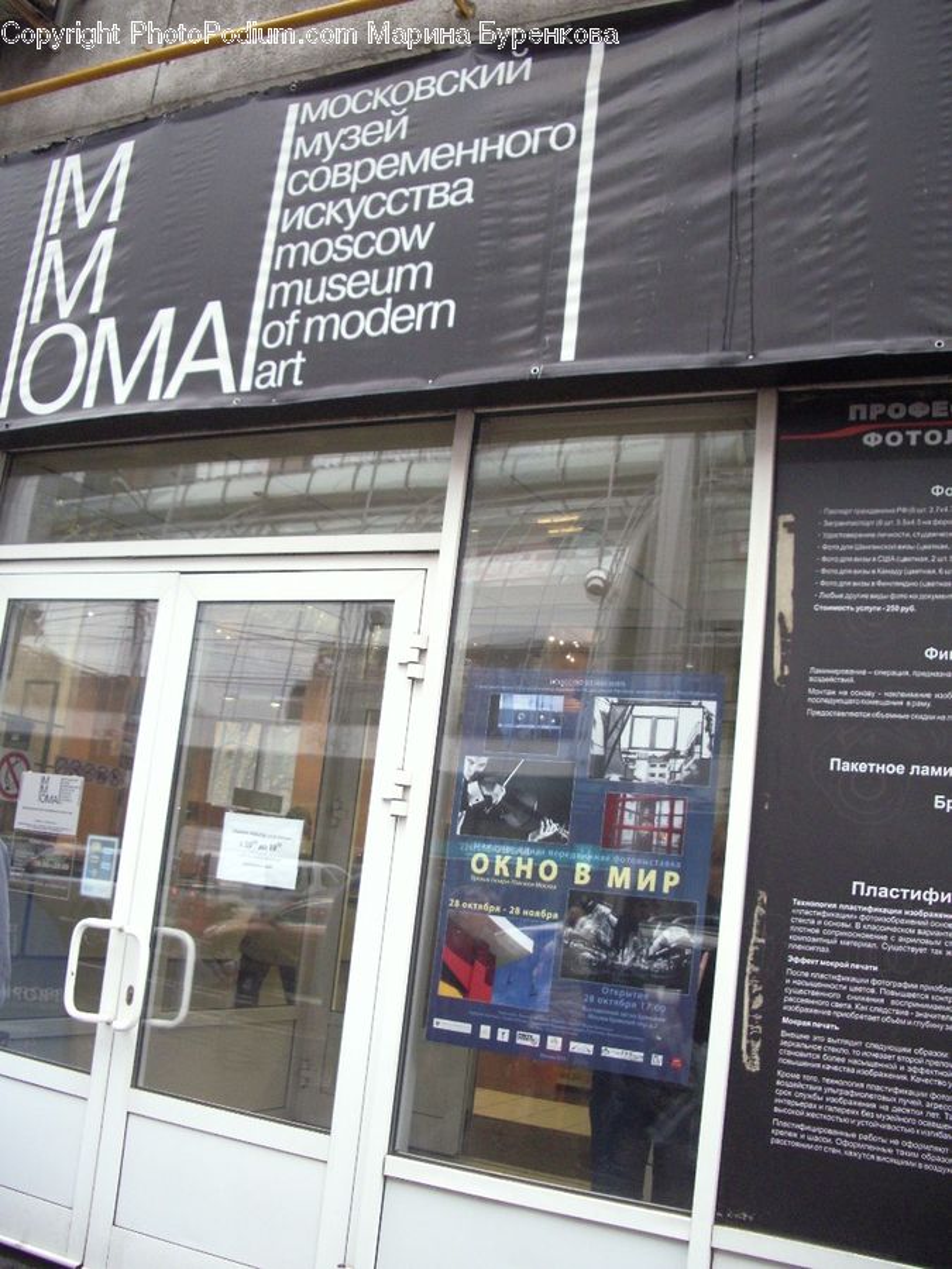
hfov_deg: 40.7
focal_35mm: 35
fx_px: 1283
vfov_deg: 52.6
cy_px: 634
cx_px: 476
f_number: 2.6
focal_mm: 5.8
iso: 160
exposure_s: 1/40
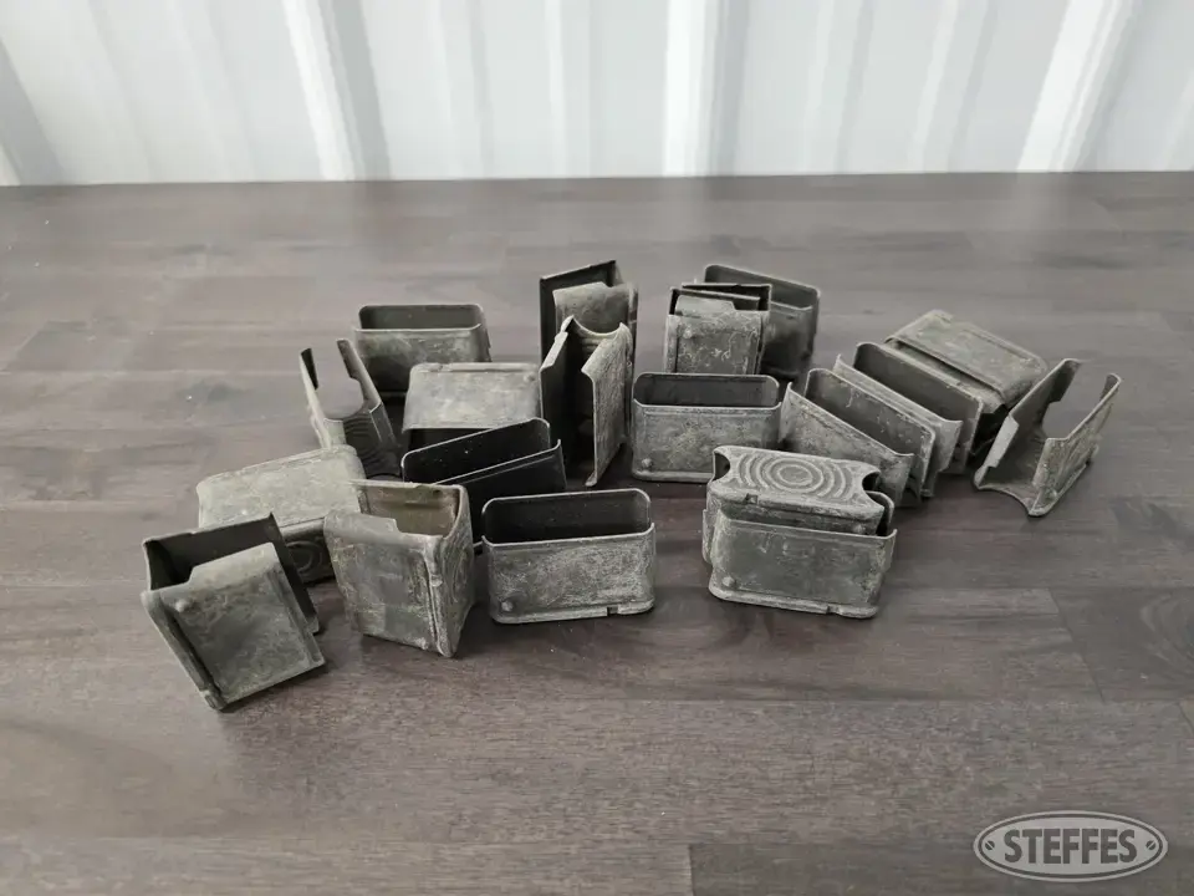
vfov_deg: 58.9
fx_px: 793
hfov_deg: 73.9
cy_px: 448
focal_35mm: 23
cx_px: 597
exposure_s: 1/120
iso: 500
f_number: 1.7
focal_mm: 6.3
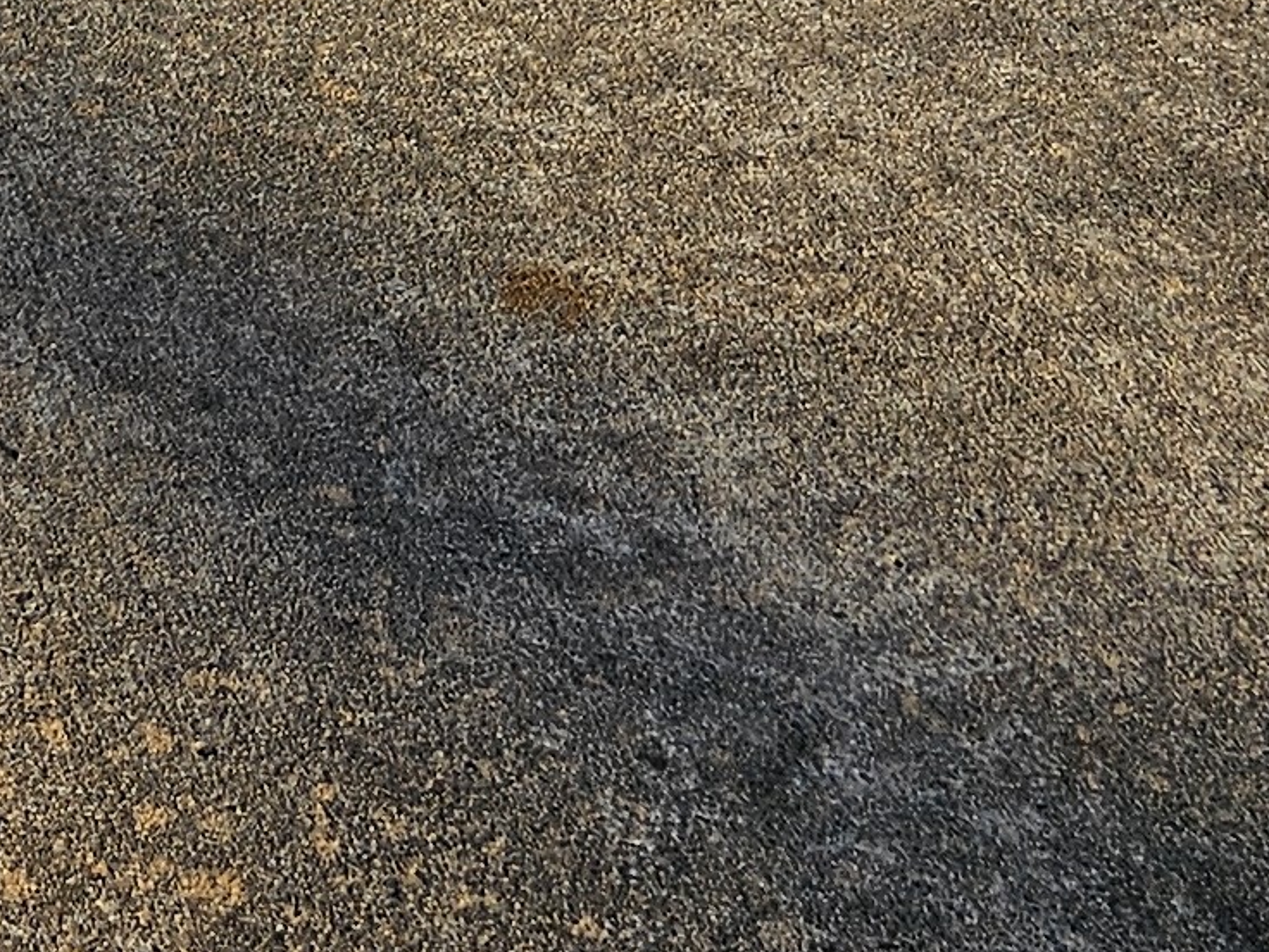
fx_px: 4582
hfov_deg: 14.7
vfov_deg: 9.9
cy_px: -1602
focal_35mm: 125
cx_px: -591
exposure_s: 1/400
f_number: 1.7
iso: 10
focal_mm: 6.3
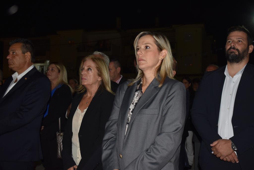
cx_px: 127
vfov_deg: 33.0
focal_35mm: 40
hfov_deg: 47.9
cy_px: 85
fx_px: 286
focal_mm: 27
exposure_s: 1/30
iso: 320
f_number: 5.6
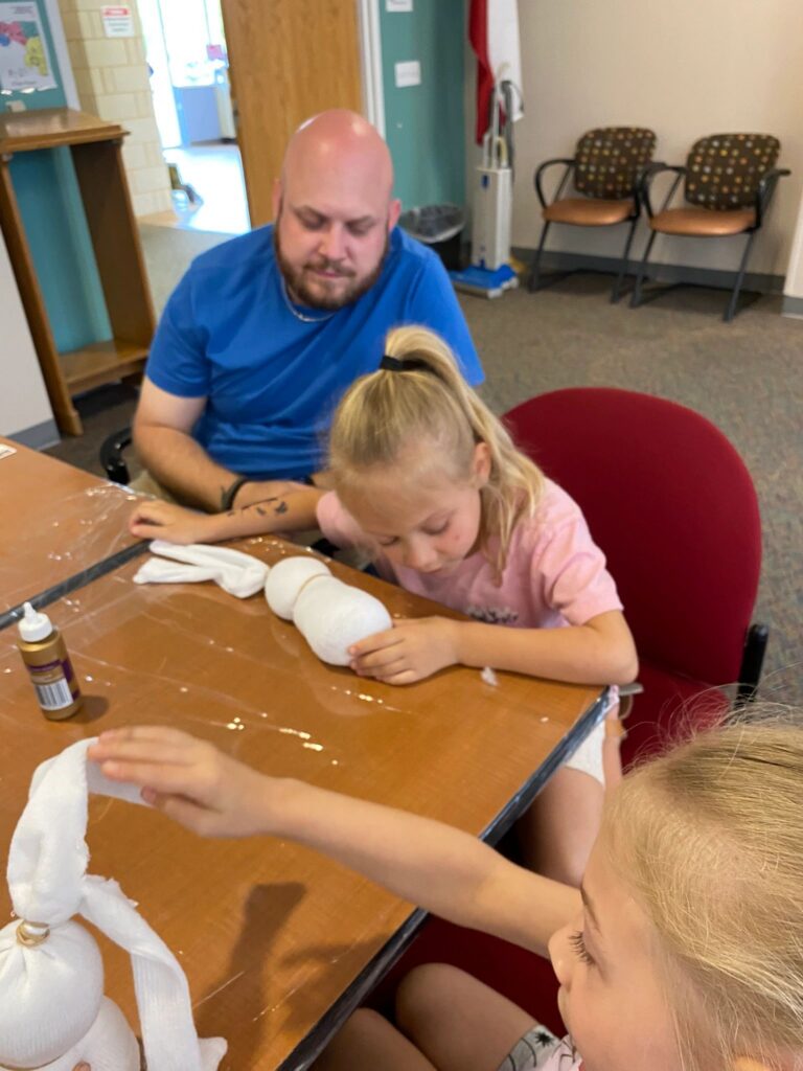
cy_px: 536
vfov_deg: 67.3
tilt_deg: -36.0
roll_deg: +1.5
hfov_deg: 53.1
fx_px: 804
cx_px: 402
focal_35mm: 26
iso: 250
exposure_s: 1/60
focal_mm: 4.25
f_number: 1.8
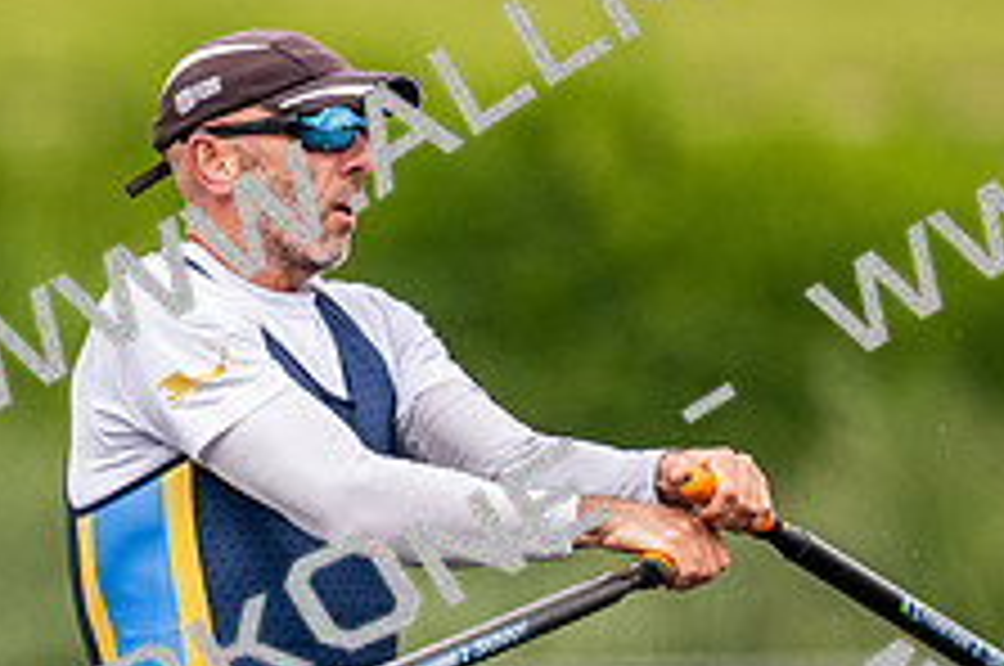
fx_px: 65165
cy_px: 428
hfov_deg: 0.9
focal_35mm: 2340
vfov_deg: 0.6
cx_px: 477
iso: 640
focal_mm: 600
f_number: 4
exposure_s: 1/2500
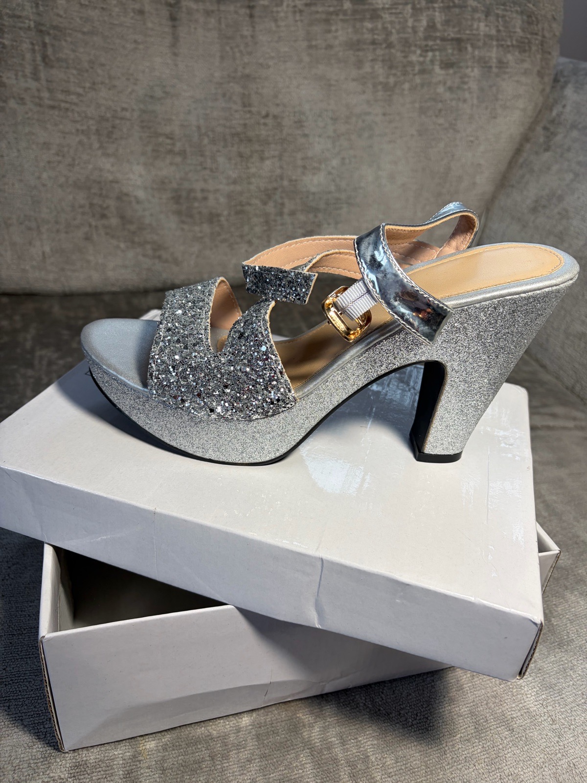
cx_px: 294
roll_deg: -4.7
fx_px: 588
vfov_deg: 67.3
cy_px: 392
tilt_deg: -33.0
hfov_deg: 53.1
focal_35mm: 26
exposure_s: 1/122
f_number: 1.6
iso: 80
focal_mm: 5.96
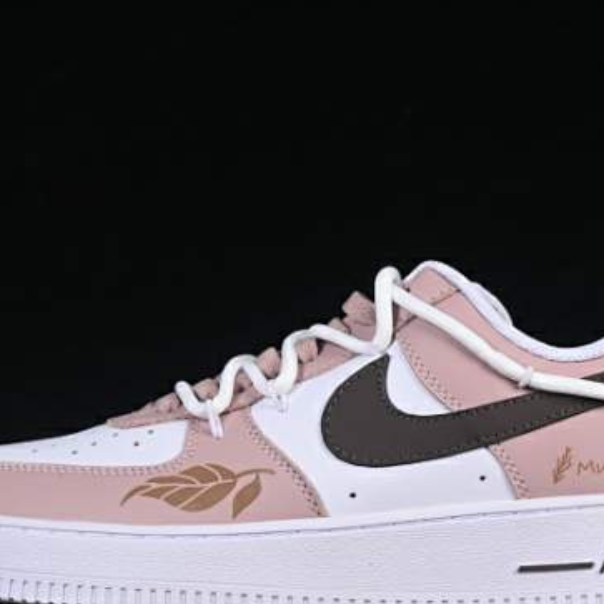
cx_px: 339
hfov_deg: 13.6
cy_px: 371
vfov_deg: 13.6
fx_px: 2527
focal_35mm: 128
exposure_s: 1/80
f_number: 8
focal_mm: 50
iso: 160
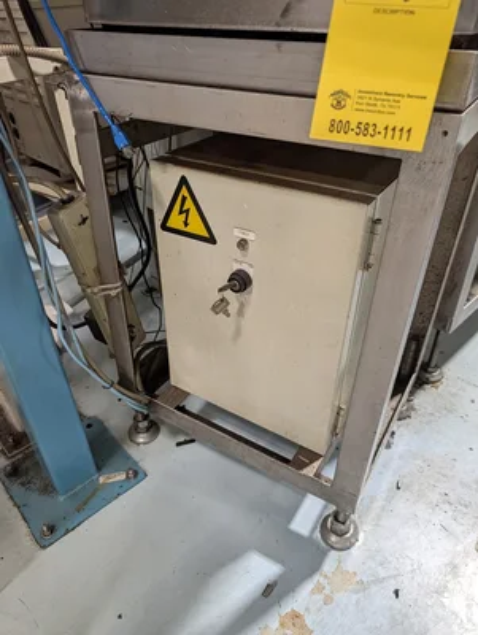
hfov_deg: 56.9
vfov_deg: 71.5
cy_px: 318
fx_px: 441
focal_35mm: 24
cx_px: 239
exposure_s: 1/420
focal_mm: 6.9
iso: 909
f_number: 1.68
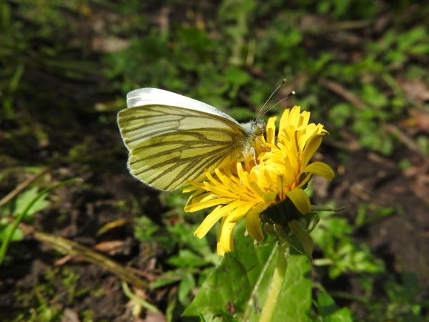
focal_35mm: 30
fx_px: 372
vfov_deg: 46.8
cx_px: 214
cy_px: 161
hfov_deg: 60.0
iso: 100
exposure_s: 1/400
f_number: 3.5
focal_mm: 5.4
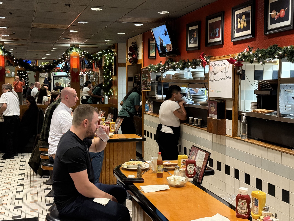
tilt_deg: -3.7
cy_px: 110
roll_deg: +0.6
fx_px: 408
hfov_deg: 39.7
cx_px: 147
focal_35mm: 48
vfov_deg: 30.3
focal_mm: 6.76
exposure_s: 1/40
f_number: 1.78
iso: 320
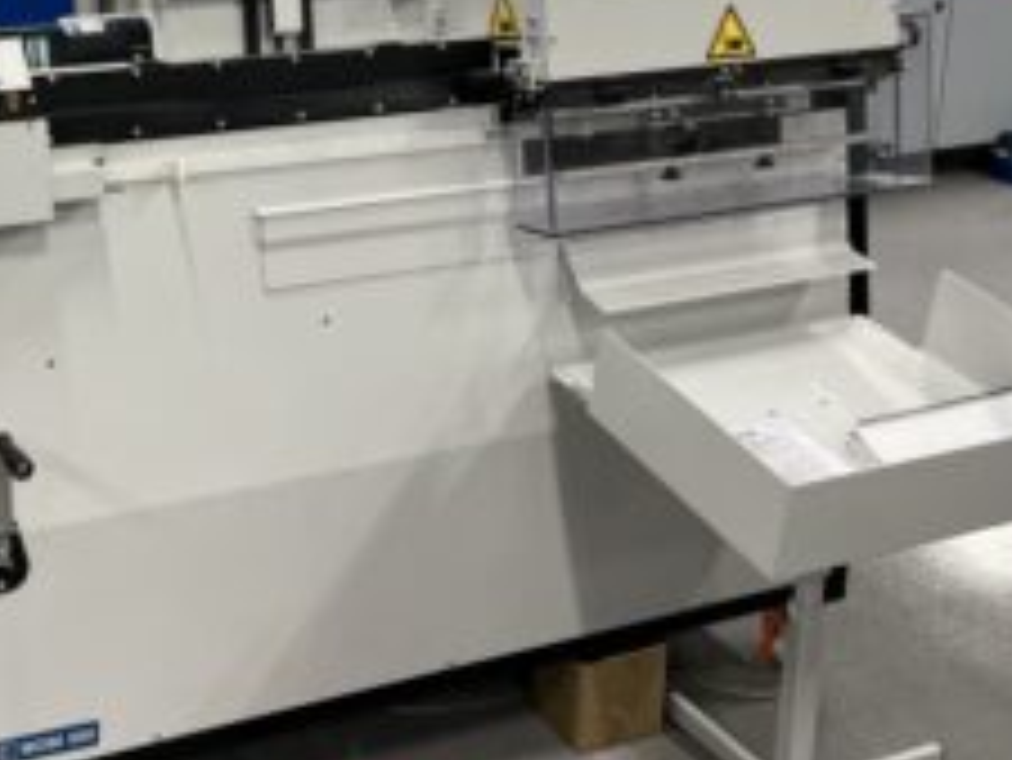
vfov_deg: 24.1
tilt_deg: -15.7
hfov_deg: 31.7
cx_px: 288
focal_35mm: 60
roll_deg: +0.2
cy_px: 171
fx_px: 1755
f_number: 1.5
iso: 125
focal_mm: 5.7
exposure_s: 1/120
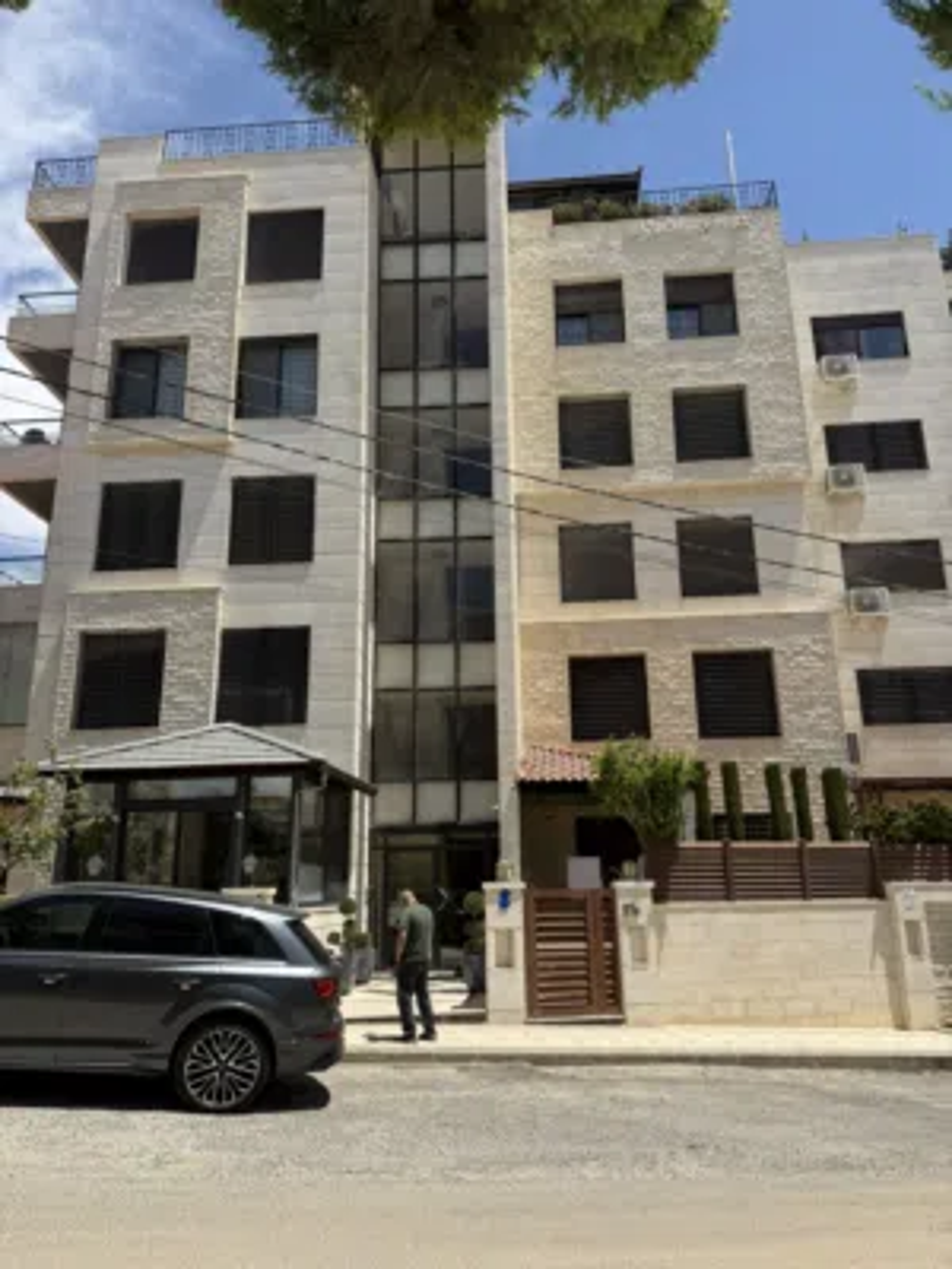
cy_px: 634
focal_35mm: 24
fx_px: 880
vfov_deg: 71.6
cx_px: 476
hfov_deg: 56.8
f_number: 1.78
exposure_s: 1/5319
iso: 80
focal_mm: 6.76
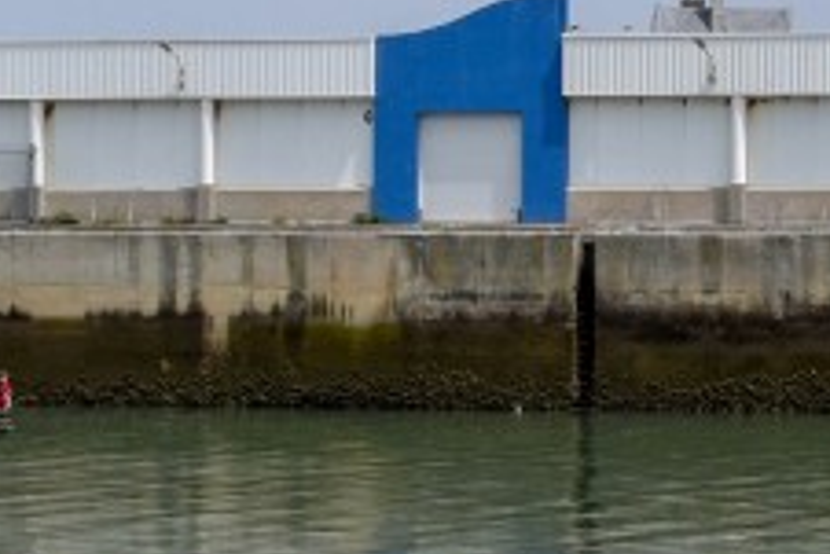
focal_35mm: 179
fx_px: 4138
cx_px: 1274
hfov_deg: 11.0
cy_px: 110
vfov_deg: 7.7
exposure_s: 1/2000
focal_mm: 25
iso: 400
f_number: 6.7
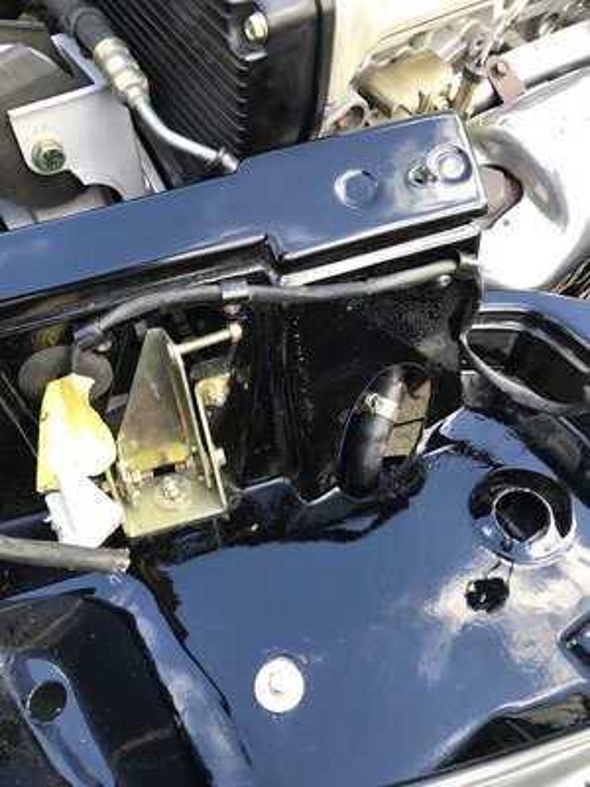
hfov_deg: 49.7
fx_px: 636
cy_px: 394
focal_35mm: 28
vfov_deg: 63.4
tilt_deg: -50.6
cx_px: 295
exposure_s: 1/100
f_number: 1.8
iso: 32
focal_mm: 3.99
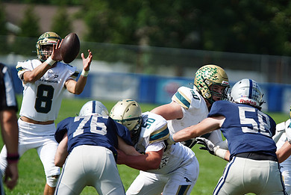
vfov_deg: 3.4
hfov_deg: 5.1
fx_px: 3294
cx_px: 187
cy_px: 121
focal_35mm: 407
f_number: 2.8
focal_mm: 274
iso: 400
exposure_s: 1/5000
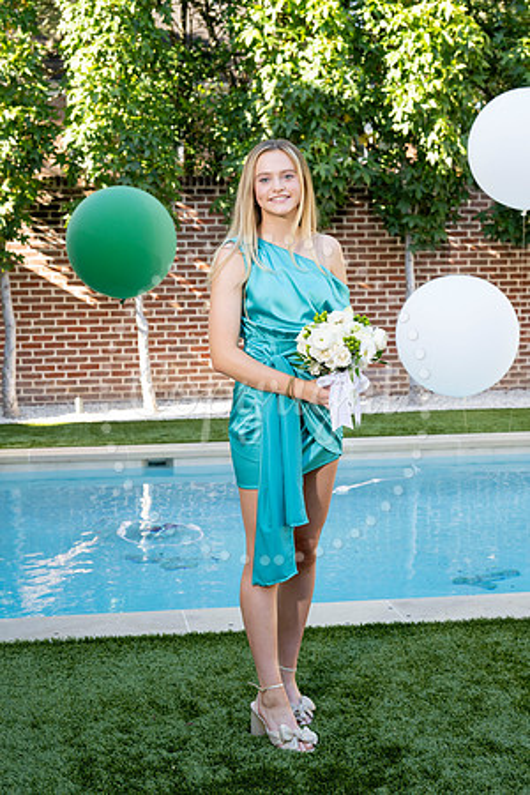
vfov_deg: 35.6
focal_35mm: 56
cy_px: 398
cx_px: 265
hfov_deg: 24.2
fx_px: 1237
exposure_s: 1/200
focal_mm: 56
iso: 400
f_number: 5.6
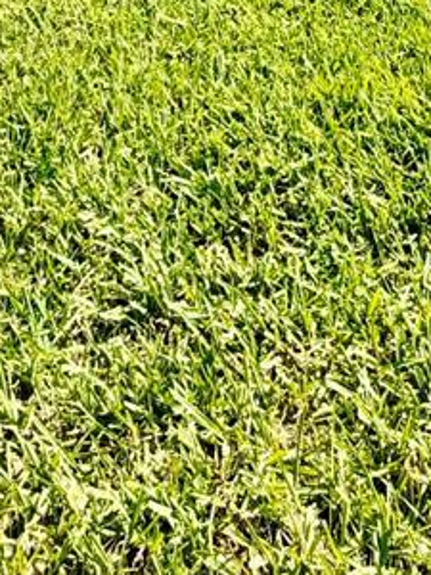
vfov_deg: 22.4
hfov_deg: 26.1
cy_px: -429
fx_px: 930
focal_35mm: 56
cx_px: 192
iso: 25
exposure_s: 1/770
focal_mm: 2.22
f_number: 2.2
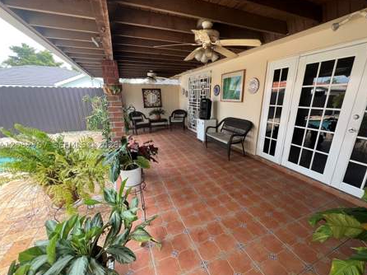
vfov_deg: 85.5
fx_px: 148
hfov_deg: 102.0
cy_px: 145
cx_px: 194
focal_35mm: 14
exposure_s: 1/99
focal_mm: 1.57
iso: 40
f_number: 1.8
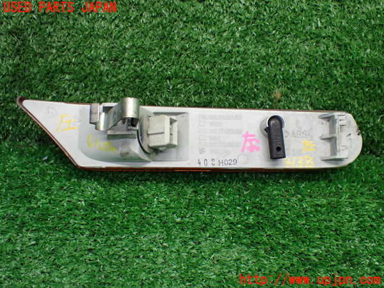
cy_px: 144
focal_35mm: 41
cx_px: 192
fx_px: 455
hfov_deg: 45.8
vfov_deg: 35.1
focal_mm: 7.31
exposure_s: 1/125
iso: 800
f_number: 2.8
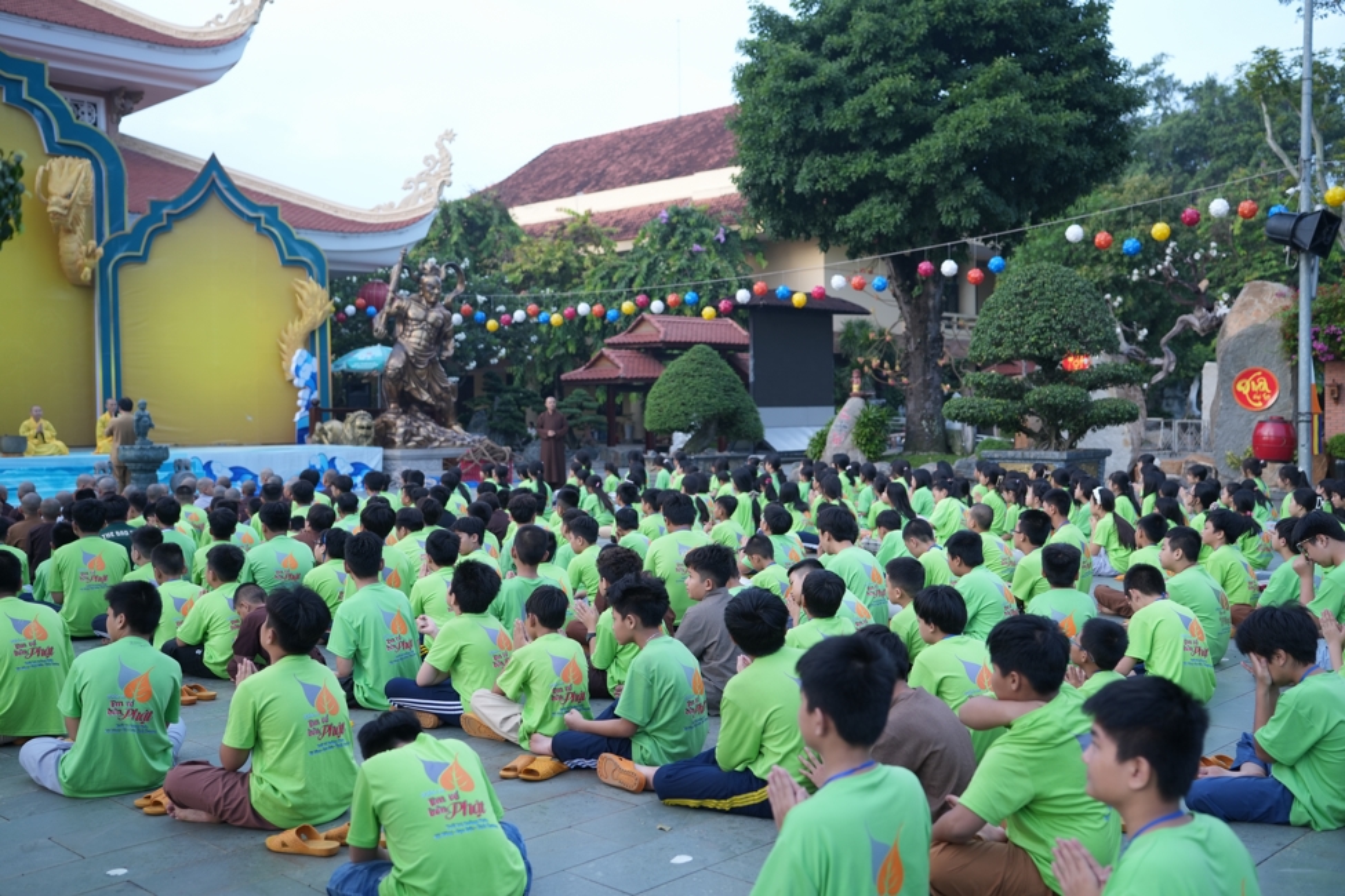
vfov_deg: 37.9
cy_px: 448
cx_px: 672
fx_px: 1308
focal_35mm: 35
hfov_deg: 54.4
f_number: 2.5
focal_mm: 35
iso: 250
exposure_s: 1/125
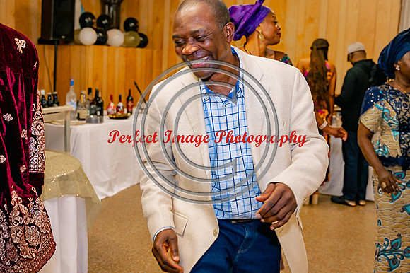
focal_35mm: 42
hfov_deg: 46.4
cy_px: 136
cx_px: 205
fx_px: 478
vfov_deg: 31.9
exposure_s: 1/125
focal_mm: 28
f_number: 3.2
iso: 900
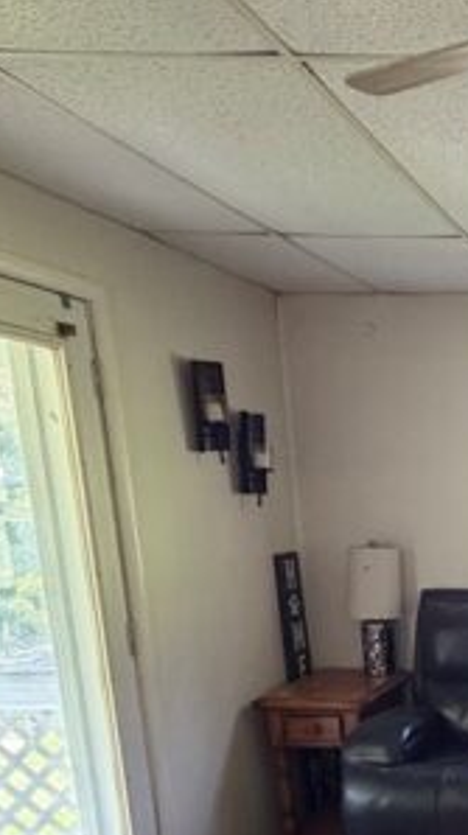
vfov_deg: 46.4
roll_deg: -0.6
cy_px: 689
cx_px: 687
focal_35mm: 41
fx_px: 907
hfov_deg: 23.6
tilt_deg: -12.6
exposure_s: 1/92
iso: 320
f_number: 2.2
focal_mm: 2.22
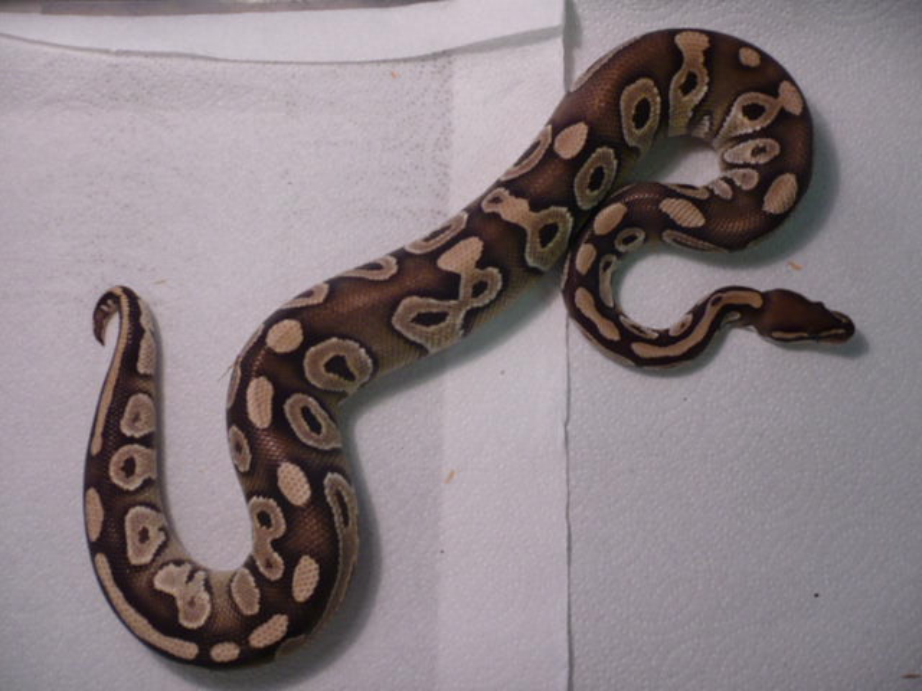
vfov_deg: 40.7
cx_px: 461
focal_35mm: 35
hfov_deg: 52.6
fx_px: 932
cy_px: 346
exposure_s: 1/30
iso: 125
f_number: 2.8
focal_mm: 5.8
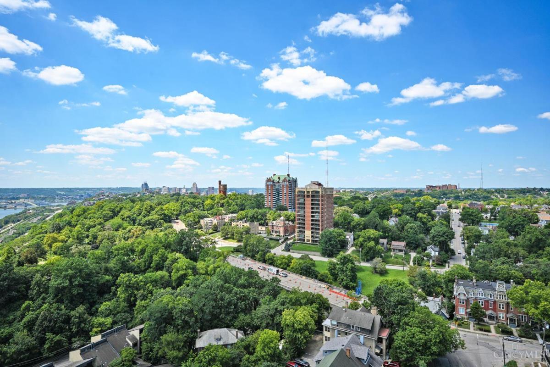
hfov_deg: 86.9
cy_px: 184
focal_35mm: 19
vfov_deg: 64.6
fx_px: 290
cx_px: 275
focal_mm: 19
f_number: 9
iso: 100
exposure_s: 1/200
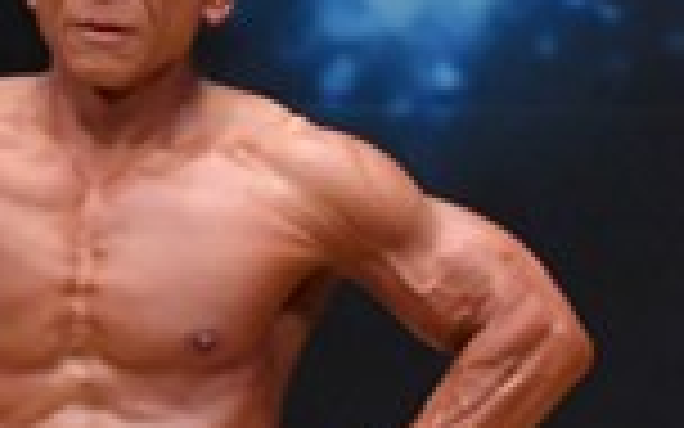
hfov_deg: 1.4
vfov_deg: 0.9
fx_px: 27608
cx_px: 52
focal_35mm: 1481
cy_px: 721
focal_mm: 190
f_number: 5.6
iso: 6400
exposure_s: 1/400
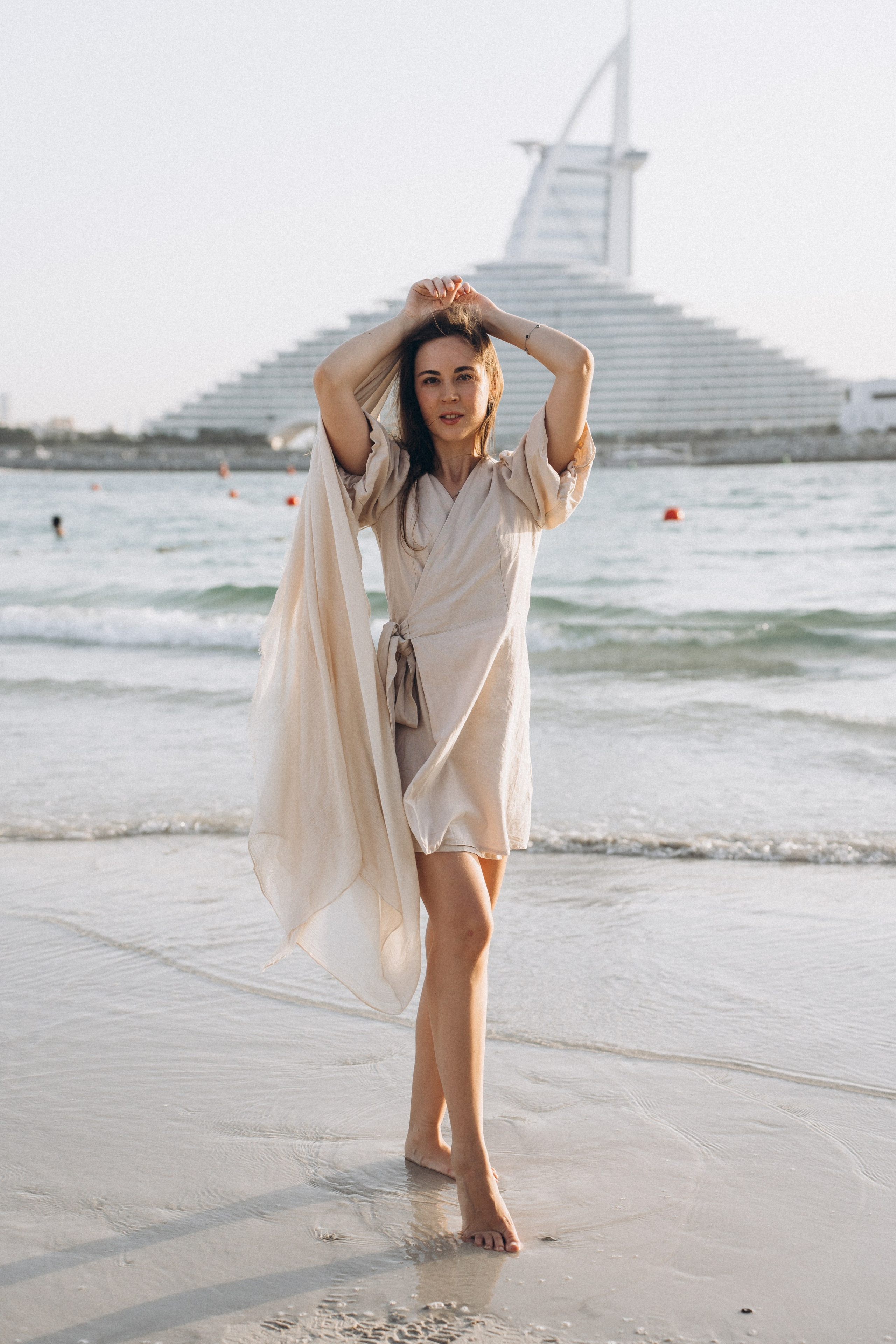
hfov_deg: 27.0
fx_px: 1867
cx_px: 448
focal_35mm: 50
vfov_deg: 39.6
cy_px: 672
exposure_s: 1/1250
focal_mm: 50
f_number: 3.2
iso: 160
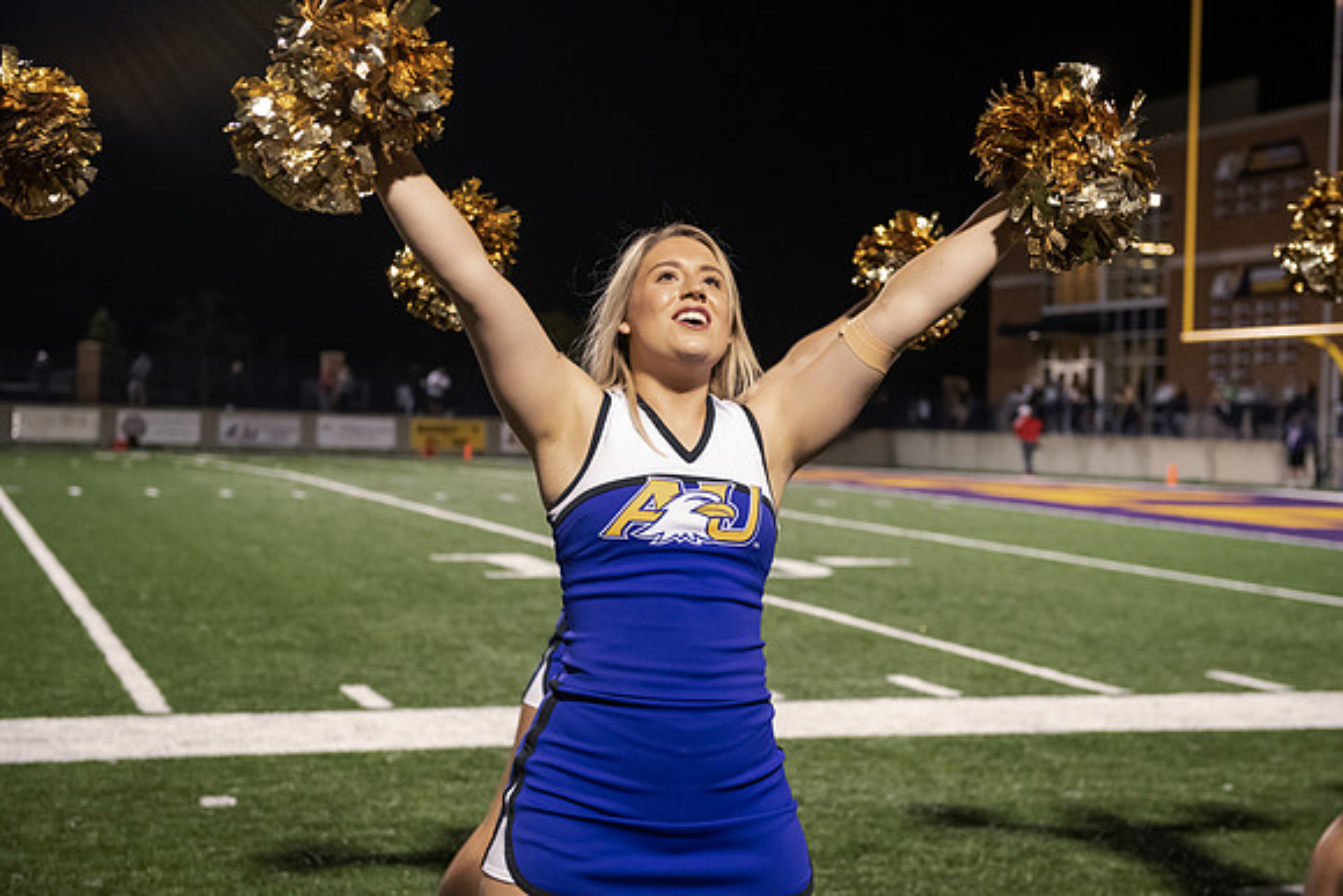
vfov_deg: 24.2
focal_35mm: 56
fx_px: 2090
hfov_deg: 35.6
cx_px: 672
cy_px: 448
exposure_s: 1/320
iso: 5000
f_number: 4
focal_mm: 56
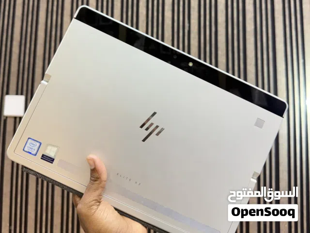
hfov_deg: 71.6
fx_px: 215
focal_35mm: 24
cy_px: 116
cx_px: 155
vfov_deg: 56.8
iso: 125
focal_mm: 6.76
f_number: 1.78
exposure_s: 1/100
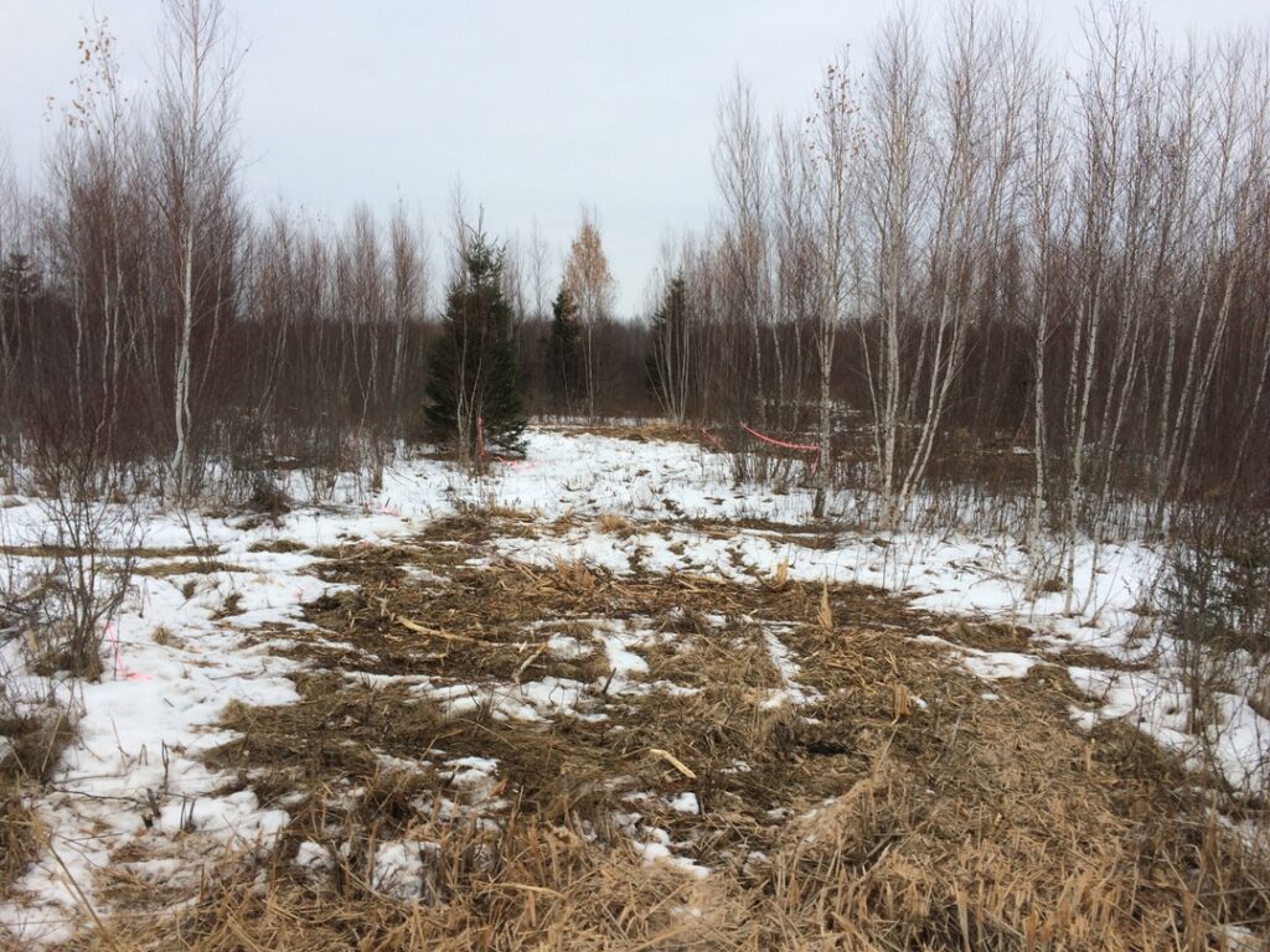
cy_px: 476
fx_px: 1064
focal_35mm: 29
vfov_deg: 48.2
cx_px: 635
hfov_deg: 61.7
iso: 32
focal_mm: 4.15
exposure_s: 1/477
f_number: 2.2
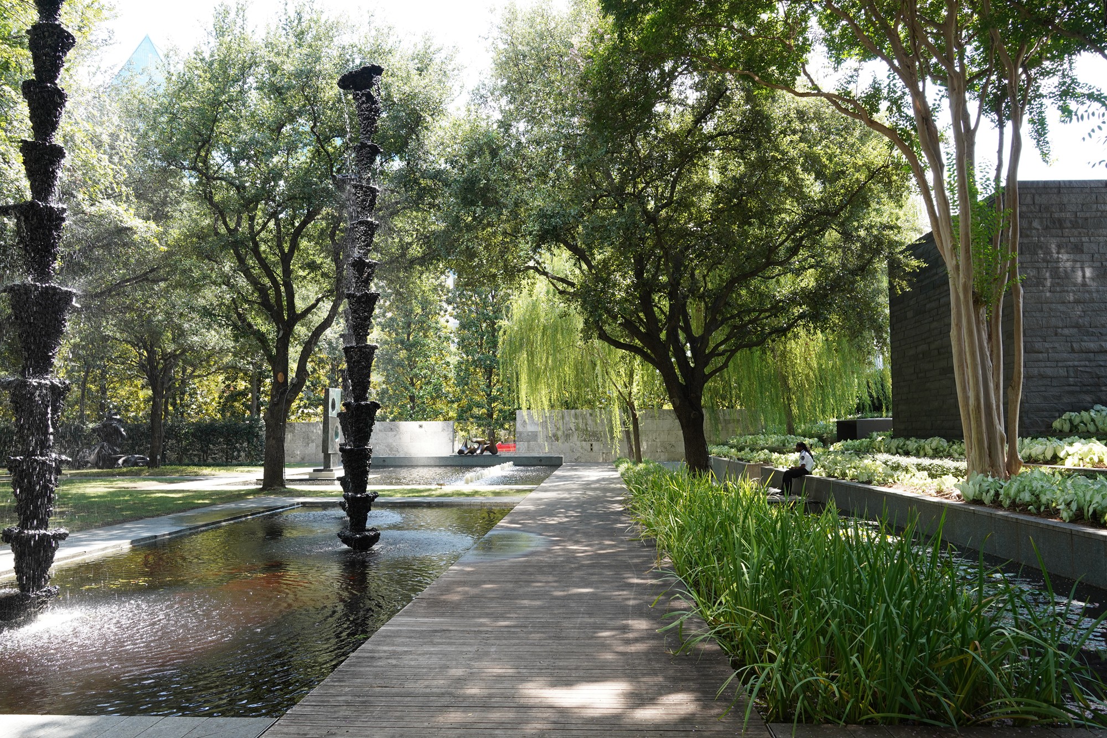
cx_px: 554
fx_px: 861
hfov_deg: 65.5
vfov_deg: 46.4
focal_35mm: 28
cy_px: 369
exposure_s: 1/100
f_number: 9
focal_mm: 28
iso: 400
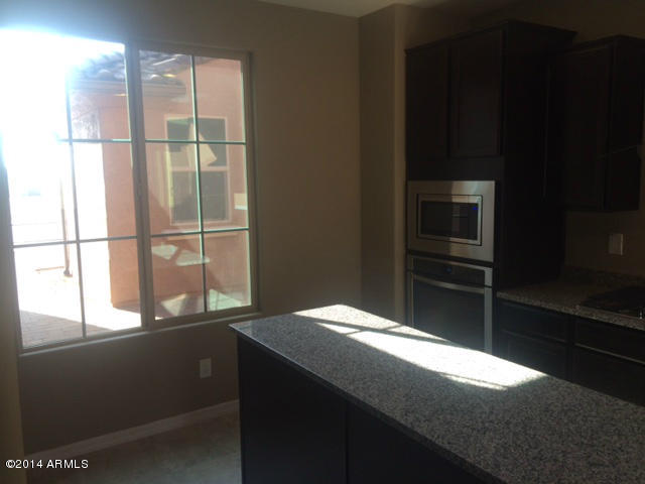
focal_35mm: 29
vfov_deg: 48.2
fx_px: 540
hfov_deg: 61.7
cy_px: 242
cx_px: 322
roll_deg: +1.2
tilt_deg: -6.9
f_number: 2.2
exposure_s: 1/60
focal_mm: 4.15
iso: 40
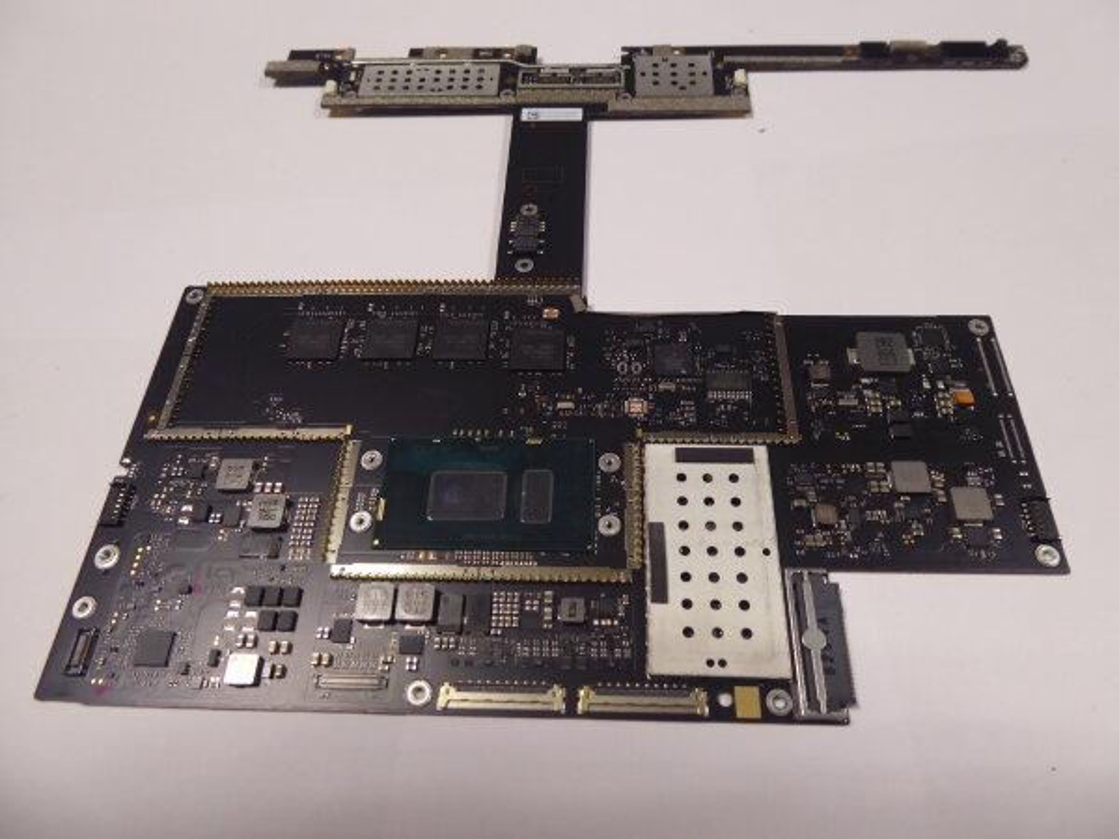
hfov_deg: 69.4
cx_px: 560
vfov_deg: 54.9
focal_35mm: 25
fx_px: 808
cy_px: 420
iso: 320
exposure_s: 1/60
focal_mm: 4.3
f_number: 3.3
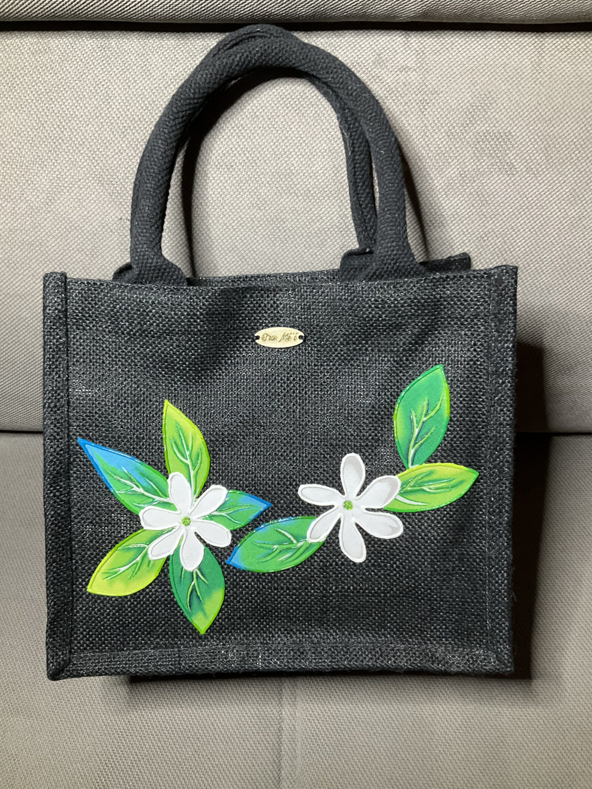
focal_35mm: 29
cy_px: 394
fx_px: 661
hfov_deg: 48.2
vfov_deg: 61.7
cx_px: 296
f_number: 1.8
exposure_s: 1/50
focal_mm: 3
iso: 250
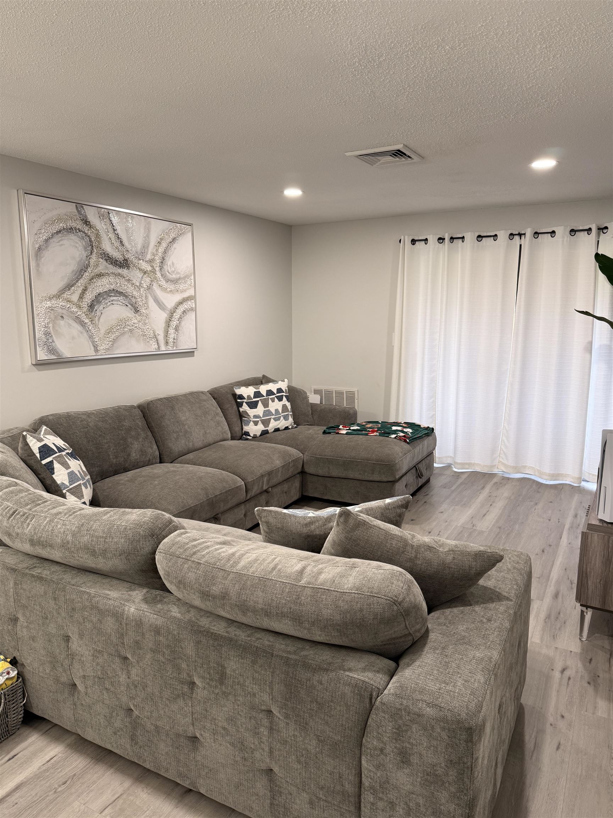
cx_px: 306
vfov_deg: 71.6
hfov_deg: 56.8
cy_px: 409
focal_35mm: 24
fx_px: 567
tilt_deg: -10.8
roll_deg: -1.6
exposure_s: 1/60
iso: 125
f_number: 1.78
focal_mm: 6.76
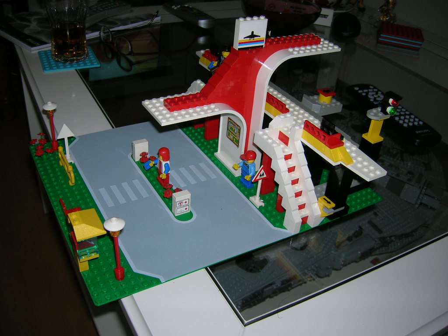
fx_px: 440
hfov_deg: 54.0
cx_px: 224
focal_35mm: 34
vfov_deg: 41.8
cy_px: 168
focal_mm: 5.7
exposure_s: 1/60.1
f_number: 2.9
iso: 50
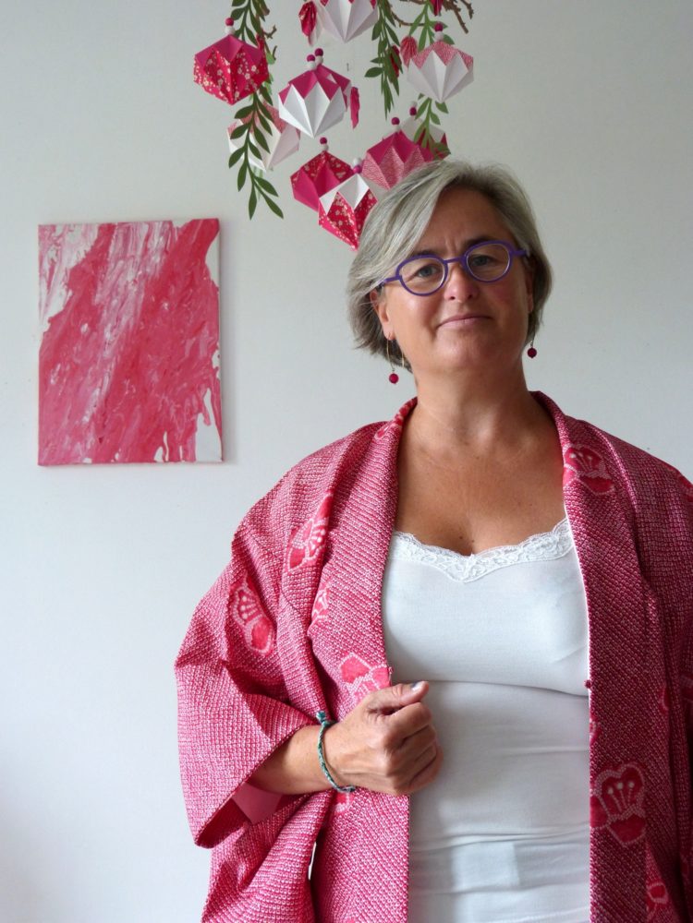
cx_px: 346
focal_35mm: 50
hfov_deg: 29.1
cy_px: 462
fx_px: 1335
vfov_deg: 38.2
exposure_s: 1/60
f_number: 3.2
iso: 250
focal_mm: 9
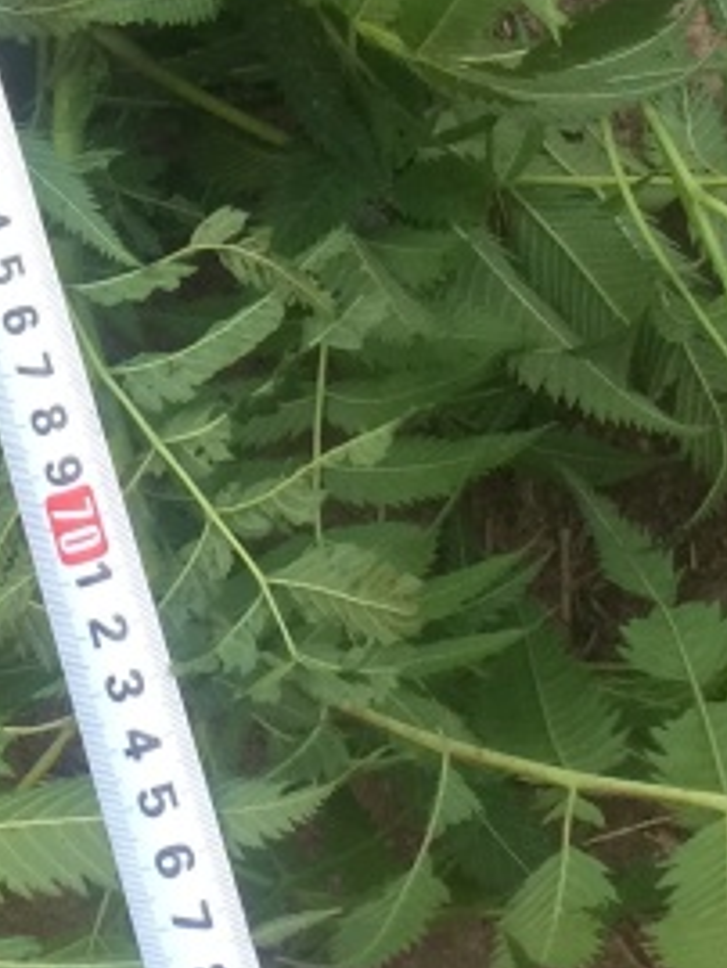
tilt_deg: -70.9
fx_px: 3218
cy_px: 20
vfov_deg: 16.8
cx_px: 54
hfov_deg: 12.8
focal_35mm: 115
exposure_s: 1/33
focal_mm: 4.15
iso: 64
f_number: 2.2
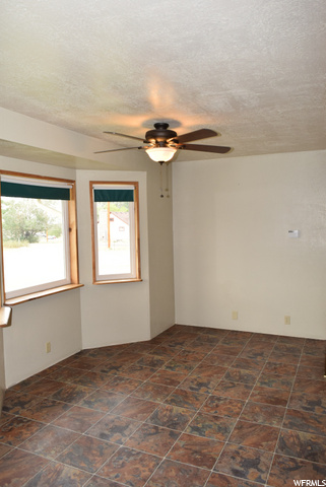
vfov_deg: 67.3
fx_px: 366
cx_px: 163
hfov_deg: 48.0
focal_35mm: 27
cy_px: 244
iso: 500
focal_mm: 18
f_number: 5.6
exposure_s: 1/125
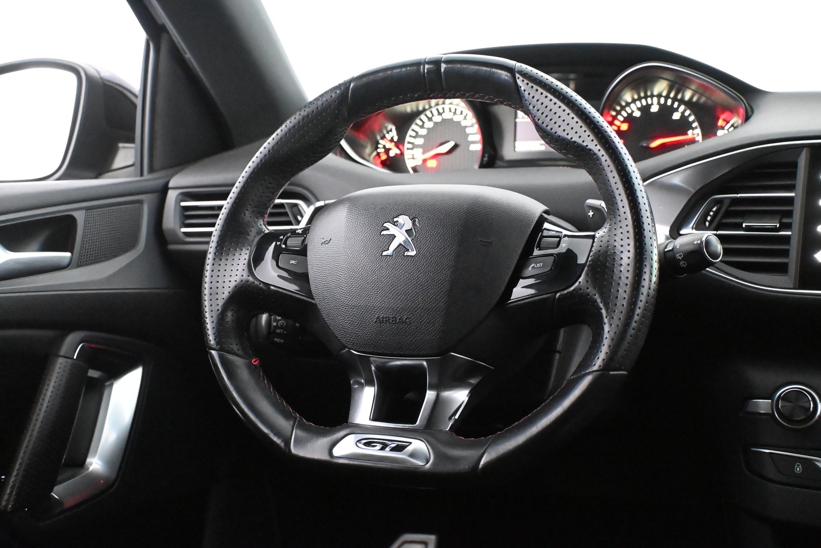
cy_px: 274
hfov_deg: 46.4
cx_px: 410
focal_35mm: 42
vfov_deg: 31.9
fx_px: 958
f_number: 4.5
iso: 12800
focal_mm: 28
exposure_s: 1/50
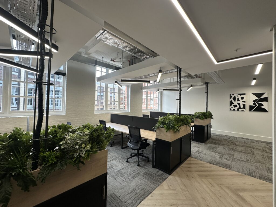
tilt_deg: +1.8
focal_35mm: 14
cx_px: 138
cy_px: 104
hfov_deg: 102.1
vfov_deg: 85.7
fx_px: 112
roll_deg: -1.9
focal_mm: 2.22
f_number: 2.2
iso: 50
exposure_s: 1/100
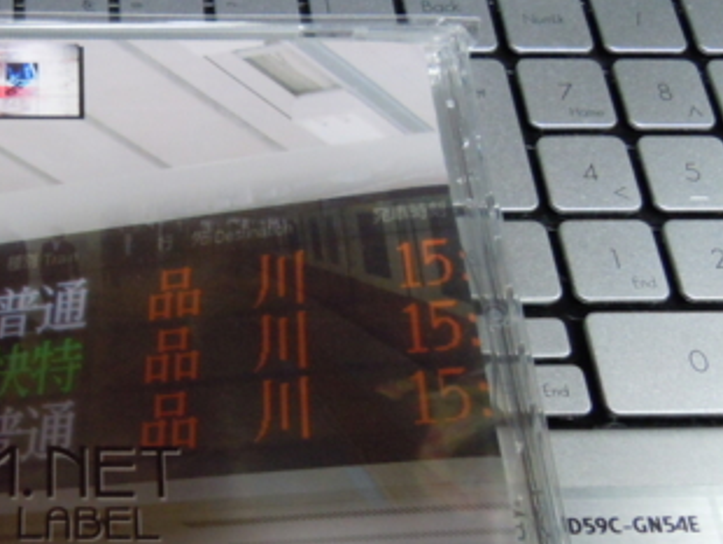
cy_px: 315
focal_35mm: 58
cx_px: 56
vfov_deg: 25.2
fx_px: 1212
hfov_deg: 31.5
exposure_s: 1/13
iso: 400
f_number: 3.5
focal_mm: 5.4
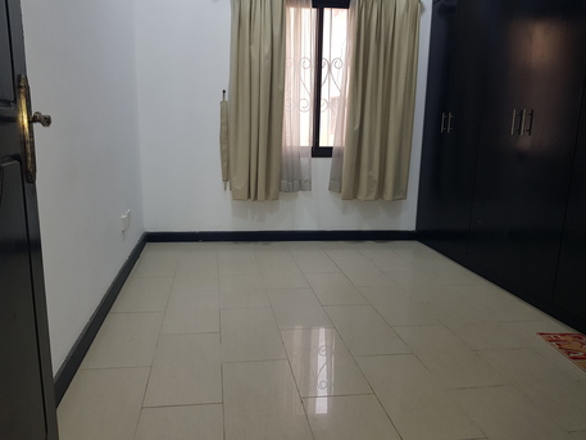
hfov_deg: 67.3
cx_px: 293
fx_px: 440
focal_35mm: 26
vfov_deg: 53.1
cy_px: 220
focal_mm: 4.2
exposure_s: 1/33
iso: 100
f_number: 1.7
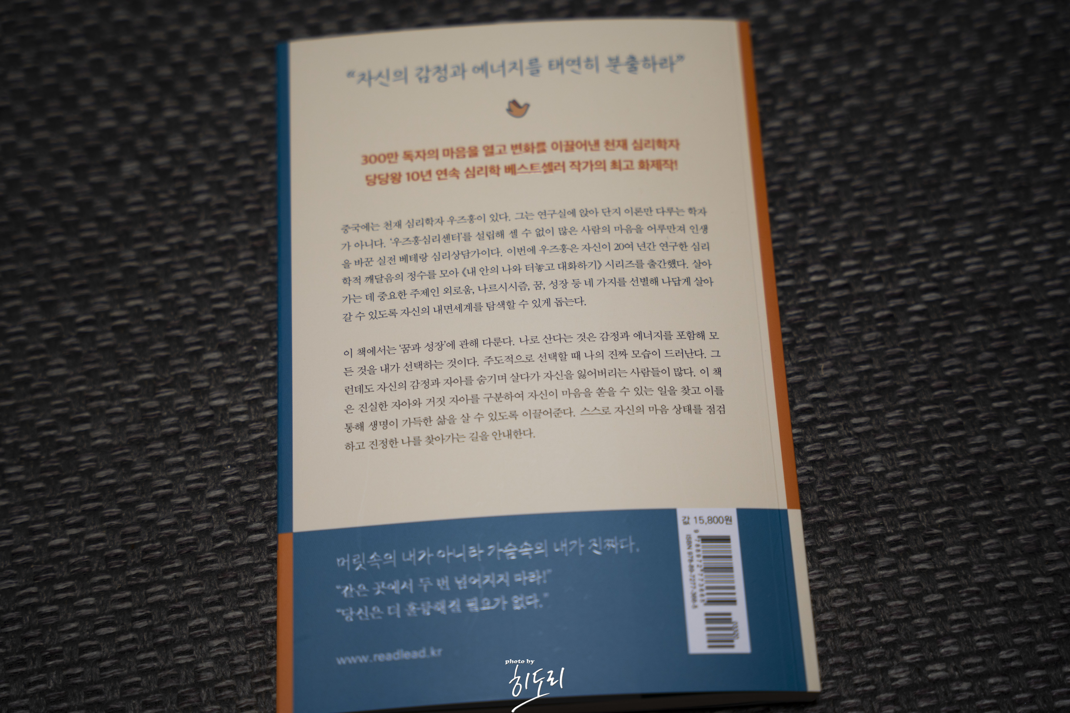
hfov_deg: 28.8
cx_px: 535
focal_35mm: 70
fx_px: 2080
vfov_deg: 19.5
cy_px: 356
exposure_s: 1/80
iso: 125
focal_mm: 70
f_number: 3.2
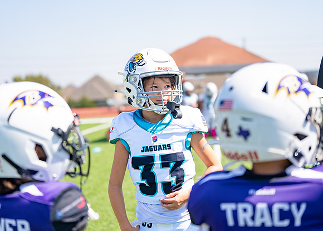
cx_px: 162
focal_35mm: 76
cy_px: 116
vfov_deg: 18.7
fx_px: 699
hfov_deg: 26.0
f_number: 2.8
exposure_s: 1/1600
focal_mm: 70
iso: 125
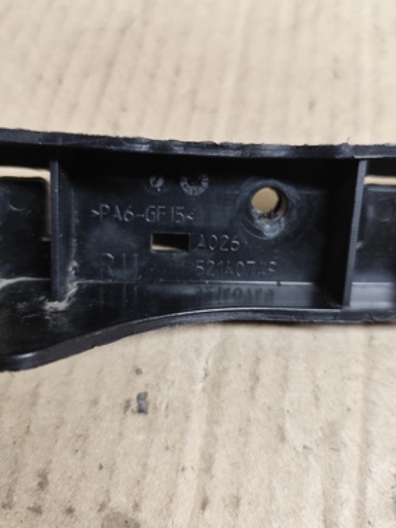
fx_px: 442
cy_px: 243
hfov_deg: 48.2
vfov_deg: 61.6
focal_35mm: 29
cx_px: 208
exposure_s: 1/100
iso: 500
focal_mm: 6.19
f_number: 1.65
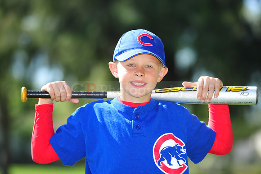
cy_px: 87
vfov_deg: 6.9
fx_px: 1449
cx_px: 130
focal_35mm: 200
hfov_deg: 10.3
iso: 200
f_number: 4.5
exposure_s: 1/500
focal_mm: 200
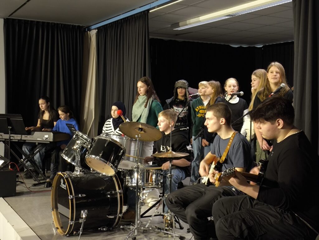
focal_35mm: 50
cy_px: 120
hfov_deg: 38.2
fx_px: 461
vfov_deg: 29.1
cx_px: 160
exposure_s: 1/33.3
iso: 320
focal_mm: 4.71
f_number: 1.7
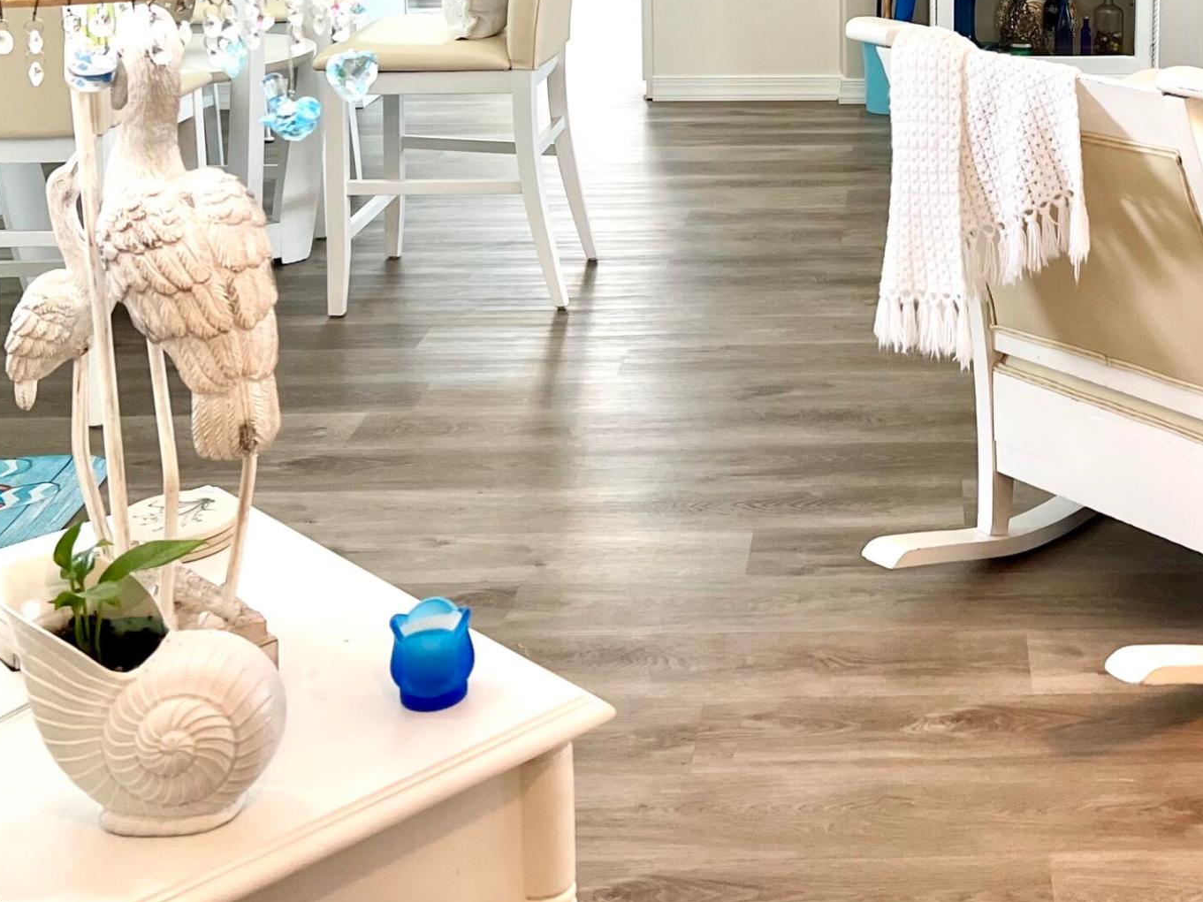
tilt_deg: -8.6
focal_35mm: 55
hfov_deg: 33.7
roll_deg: -0.4
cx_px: 992
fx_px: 1912
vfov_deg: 25.0
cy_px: -47
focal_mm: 5.7
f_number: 1.5
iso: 100
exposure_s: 1/120
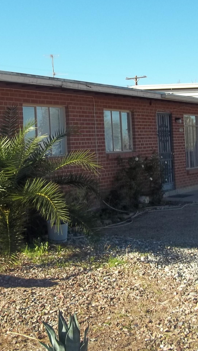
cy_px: 150
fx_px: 504
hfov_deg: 21.9
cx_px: 35
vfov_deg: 38.4
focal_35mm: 54
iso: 64
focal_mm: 5.7
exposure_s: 1/80
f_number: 8.8
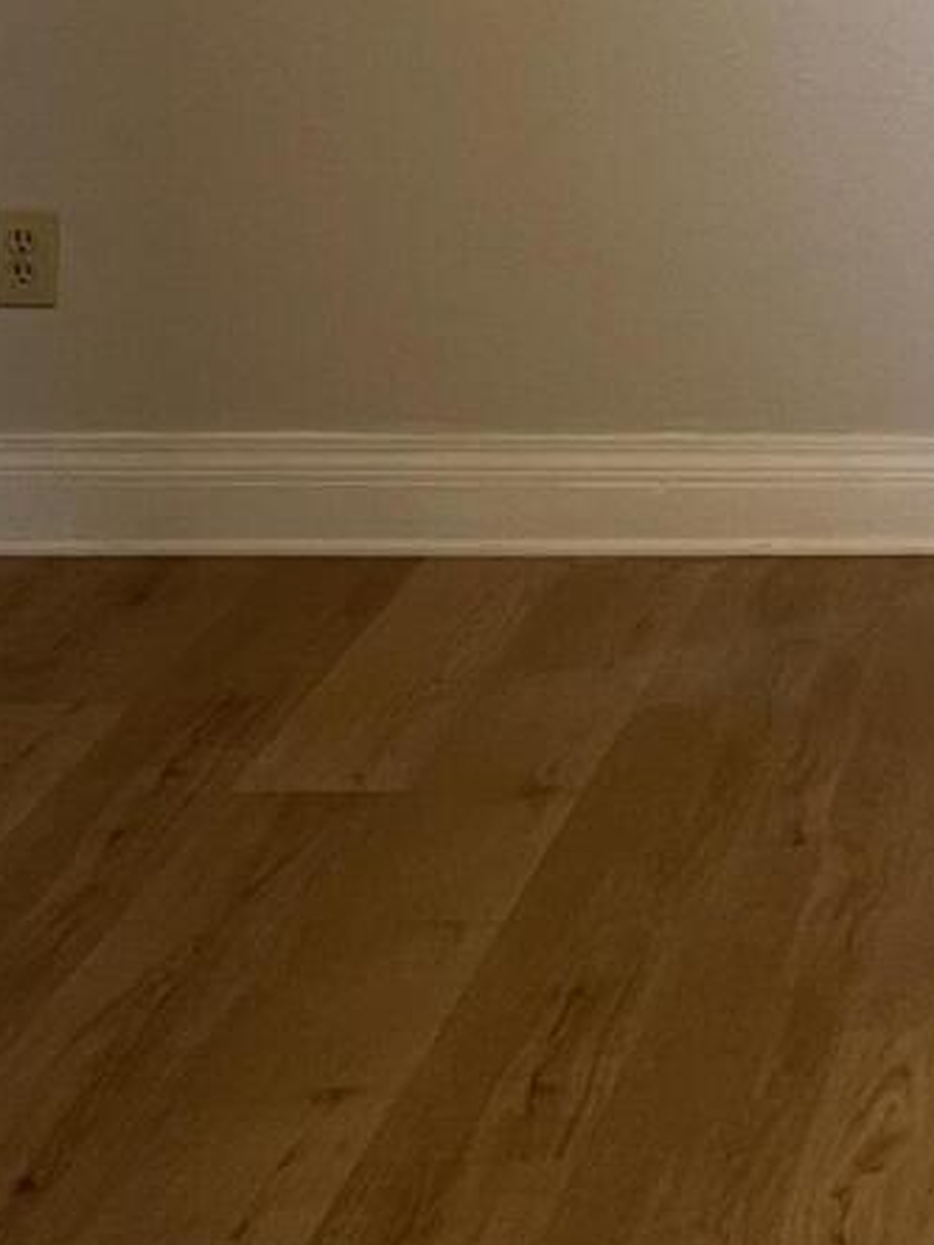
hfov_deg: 11.6
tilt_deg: -5.6
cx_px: 1775
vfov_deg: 16.3
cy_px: -179
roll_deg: -1.2
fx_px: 4209
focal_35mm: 117
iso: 100
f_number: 1.6
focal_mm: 4.2
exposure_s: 1/60
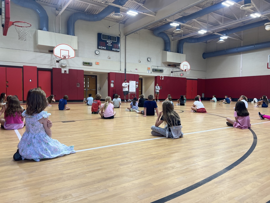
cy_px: 102
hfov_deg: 67.3
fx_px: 203
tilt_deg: -1.9
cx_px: 135
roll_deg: +0.1
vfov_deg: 53.1
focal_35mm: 26
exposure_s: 1/60
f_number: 1.5
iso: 80
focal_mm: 5.7
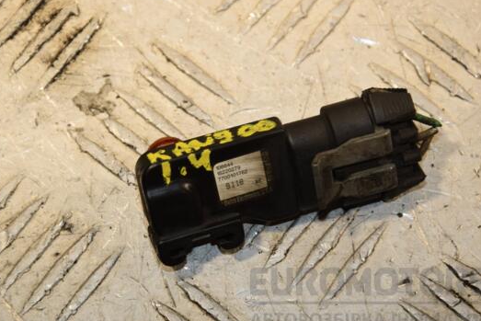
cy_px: 159
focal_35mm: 181
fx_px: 2413
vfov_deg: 7.6
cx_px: 233
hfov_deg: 11.4
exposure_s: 1/200
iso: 800
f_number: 8
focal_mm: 105
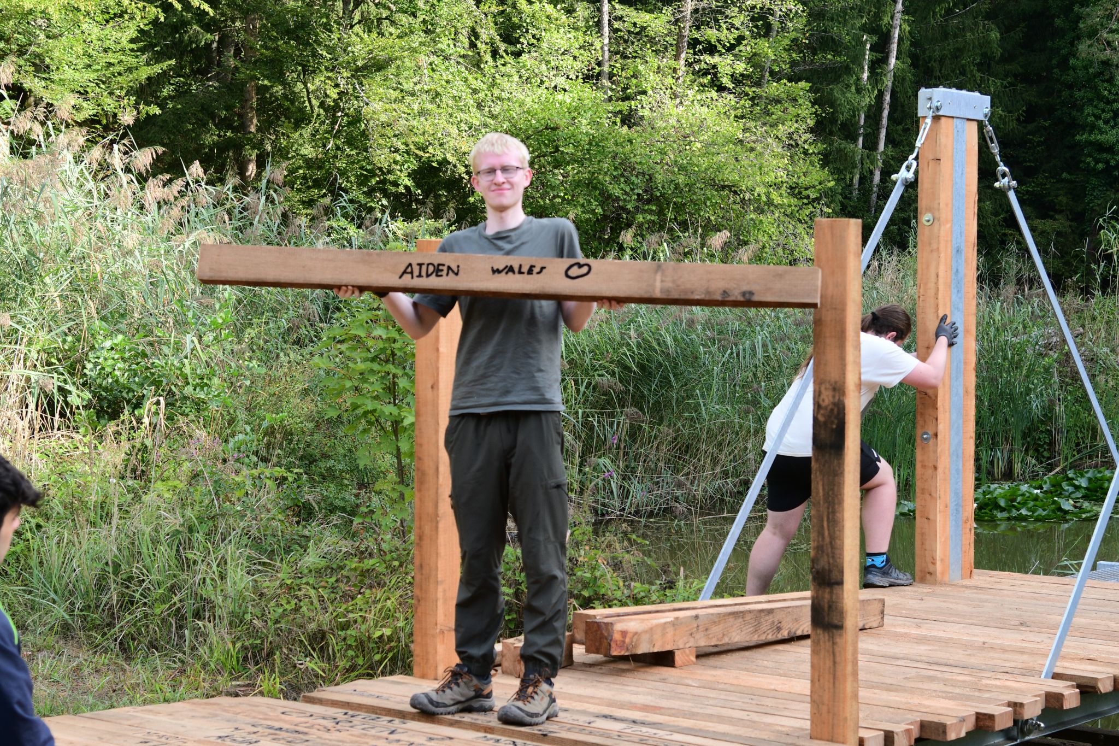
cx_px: 560
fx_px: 2144
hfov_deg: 29.2
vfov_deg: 19.7
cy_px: 373
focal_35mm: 69
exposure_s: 1/250
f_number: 4.8
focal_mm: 46
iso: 320
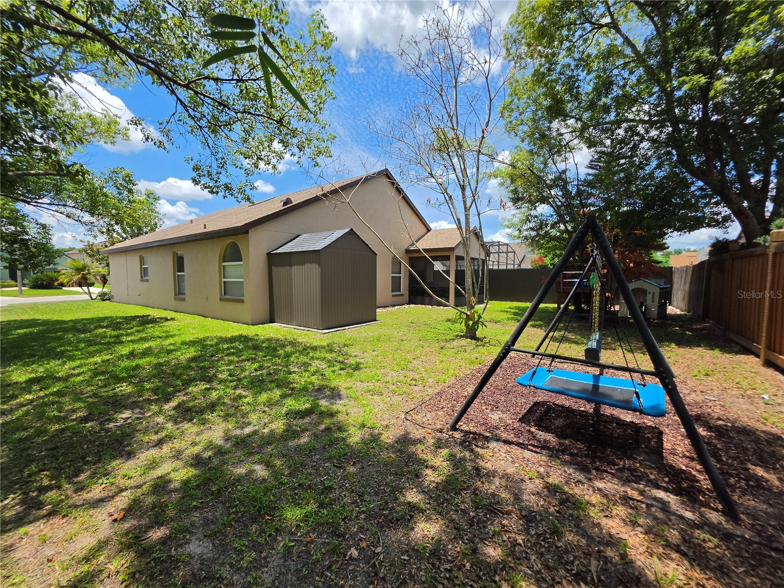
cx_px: 392
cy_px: 294
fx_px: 294
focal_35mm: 13
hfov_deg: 106.2
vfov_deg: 89.9
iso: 32
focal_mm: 2.2
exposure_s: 1/1525
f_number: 1.9
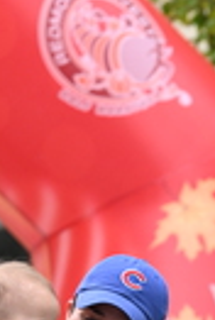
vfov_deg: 5.7
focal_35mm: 360
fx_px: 3208
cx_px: 353
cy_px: 381
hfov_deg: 3.8
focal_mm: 86
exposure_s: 1/1600
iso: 640
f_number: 2.8
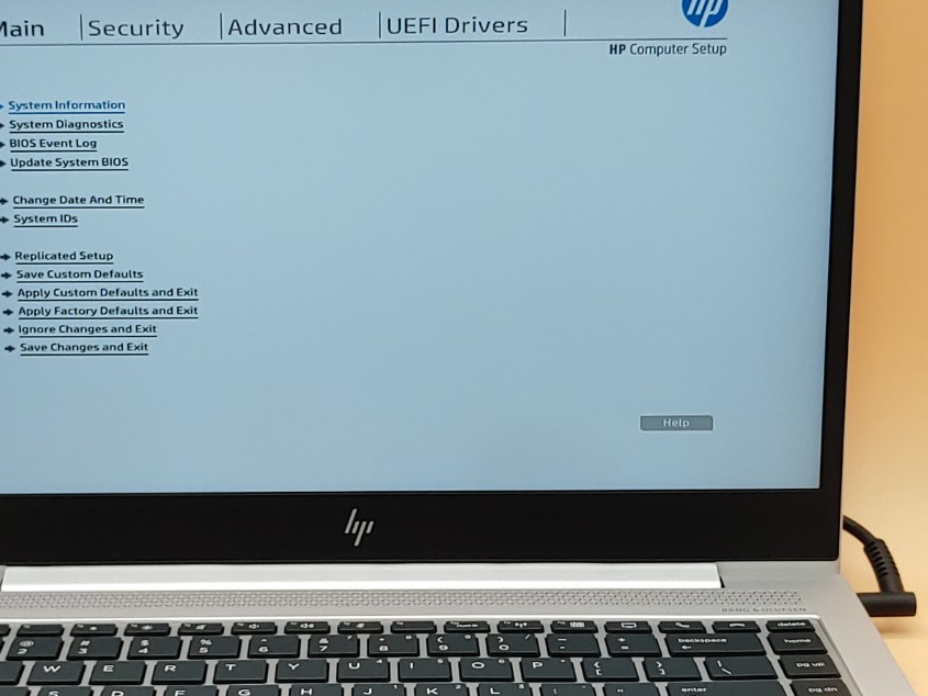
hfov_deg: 25.9
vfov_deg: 19.6
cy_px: 457
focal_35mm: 75
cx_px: 359
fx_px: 2011
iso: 50
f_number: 1.8
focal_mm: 4.36
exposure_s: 1/120
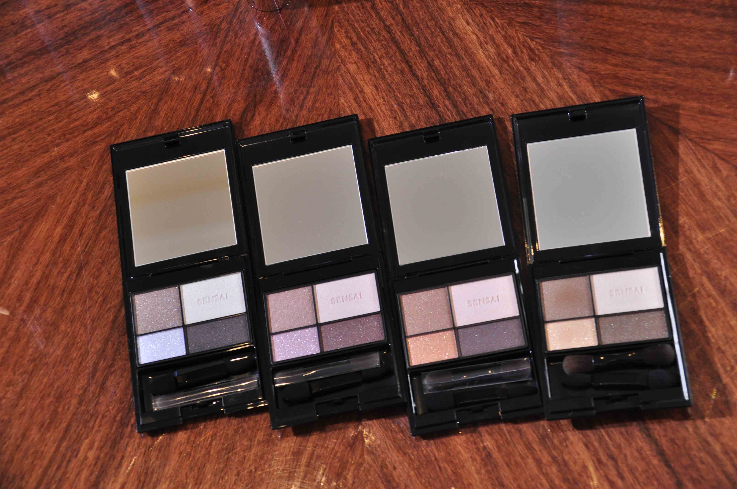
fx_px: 1534
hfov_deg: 27.0
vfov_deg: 18.1
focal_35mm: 75
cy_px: 244
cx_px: 368
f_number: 6.3
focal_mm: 50
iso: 800
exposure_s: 1/60
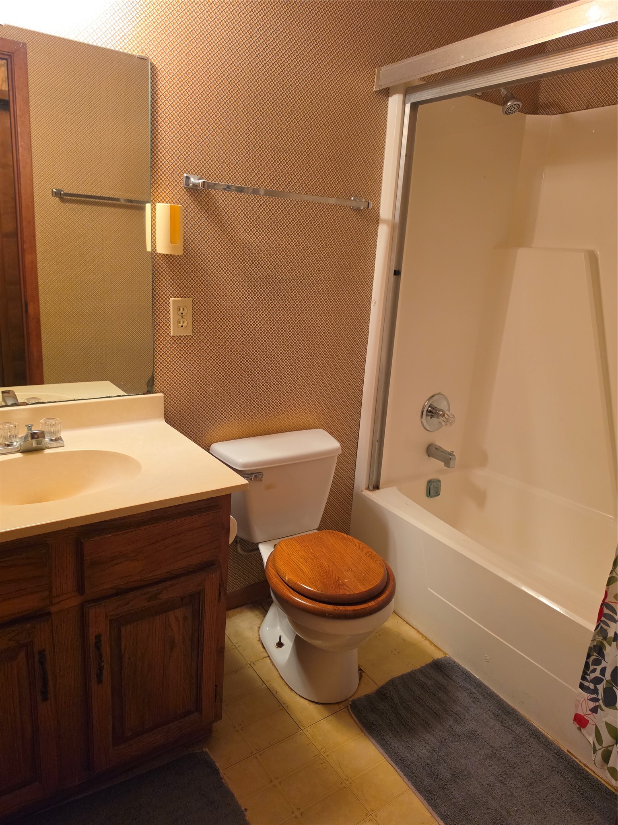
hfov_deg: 58.9
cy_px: 412
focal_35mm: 23
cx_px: 309
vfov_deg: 73.9
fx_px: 547
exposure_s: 1/120
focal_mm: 6.5
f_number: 1.4
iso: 400
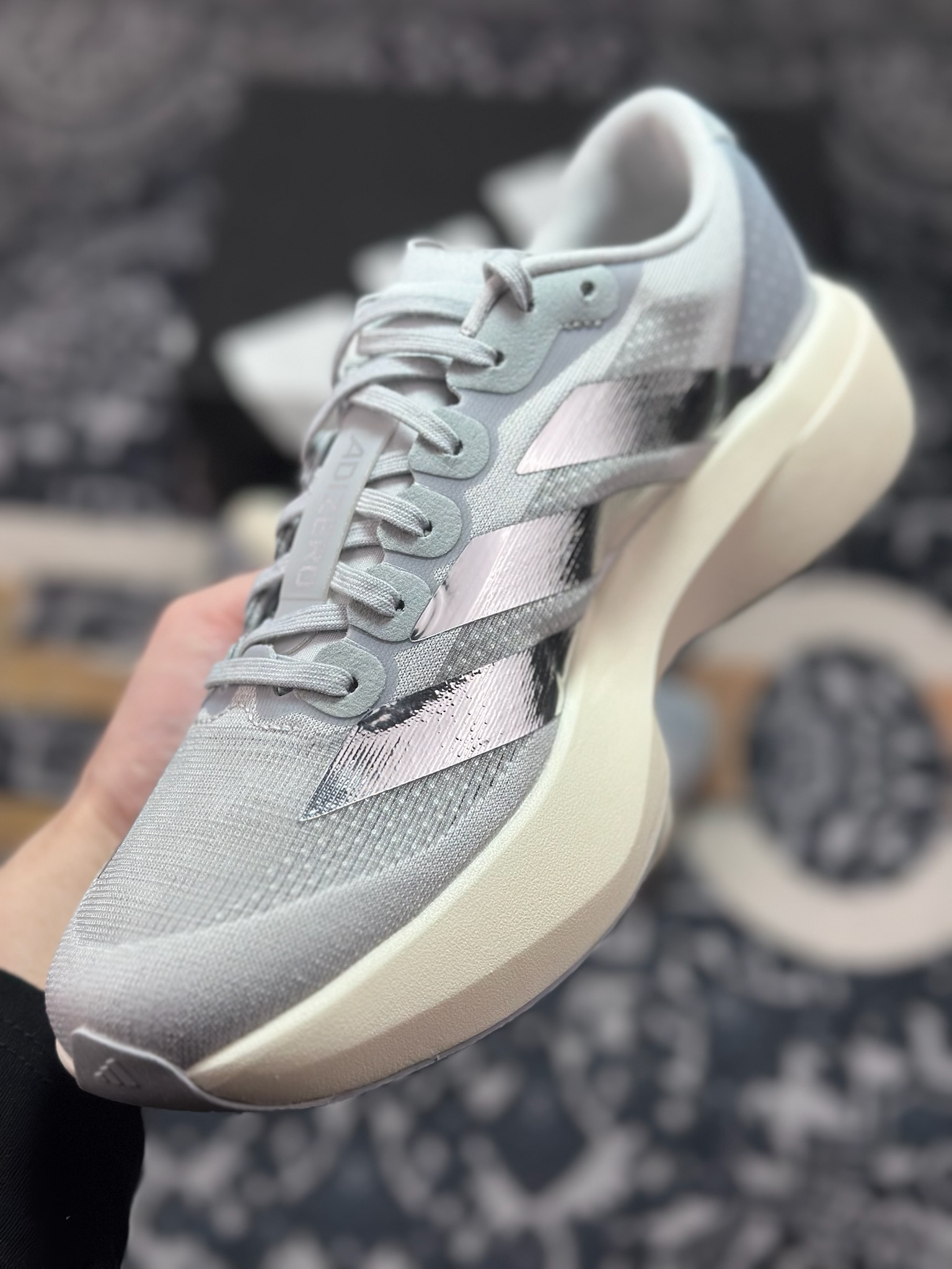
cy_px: 634
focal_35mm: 48
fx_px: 1760
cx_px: 476
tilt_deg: -58.5
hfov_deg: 30.3
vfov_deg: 39.7
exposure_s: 1/1305
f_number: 1.78
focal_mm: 6.86
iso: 80
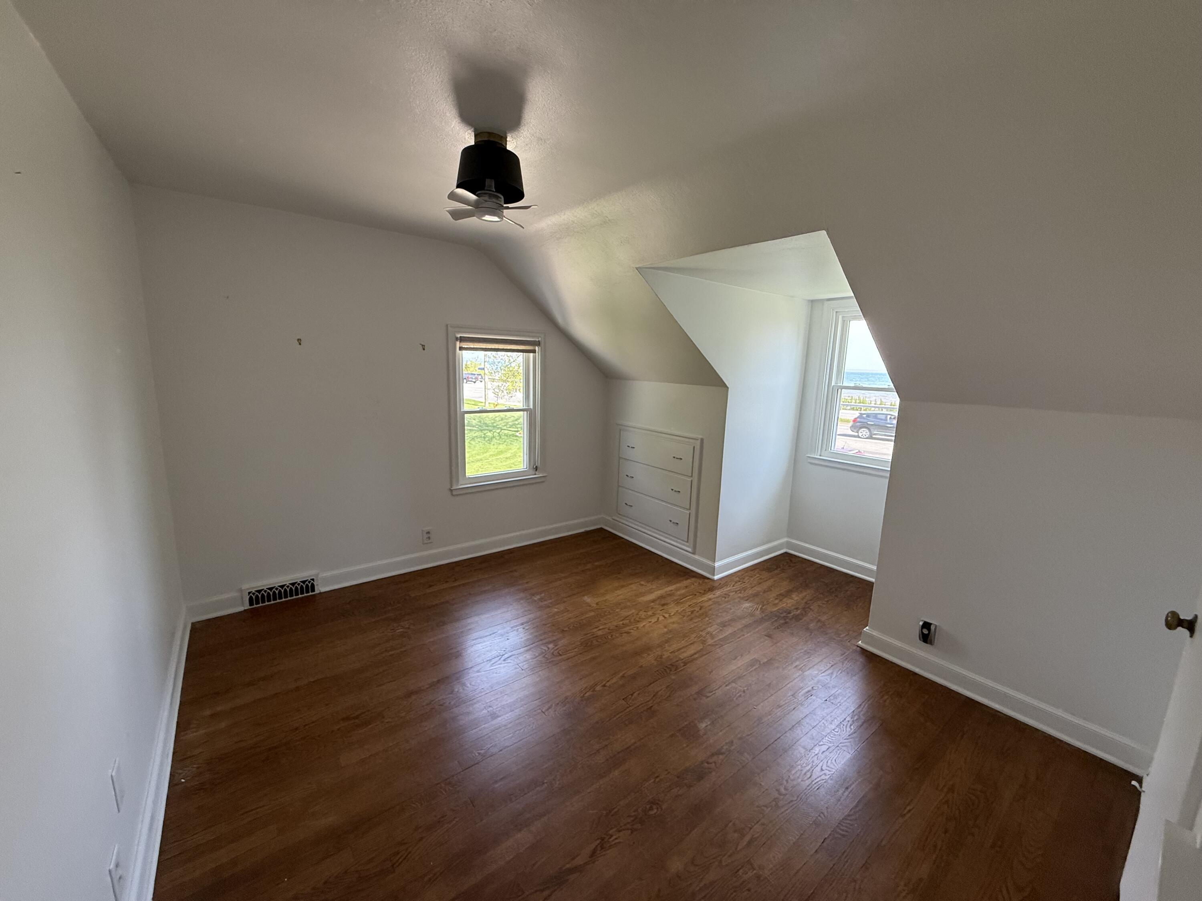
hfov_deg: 102.1
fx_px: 486
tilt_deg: -10.0
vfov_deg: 85.7
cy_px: 450
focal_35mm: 14
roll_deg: -1.5
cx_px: 601
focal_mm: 2.22
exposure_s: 1/99
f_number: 2.2
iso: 100
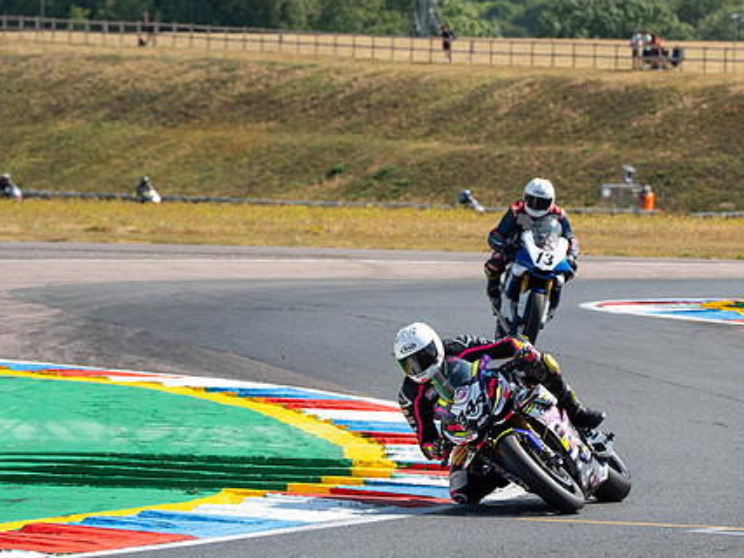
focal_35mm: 339
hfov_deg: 5.8
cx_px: 632
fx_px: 7284
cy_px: 206
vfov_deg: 4.4
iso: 125
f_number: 7.1
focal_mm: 200
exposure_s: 1/500
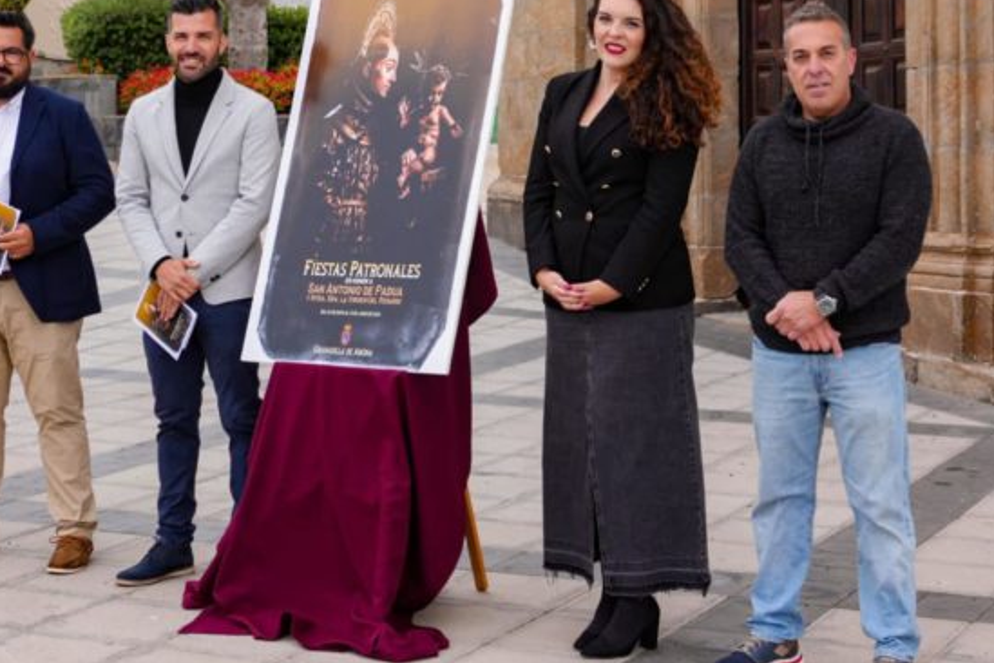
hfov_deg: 35.2
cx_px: 483
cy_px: 261
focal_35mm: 57
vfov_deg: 23.9
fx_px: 1565
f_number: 4.5
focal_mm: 27
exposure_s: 1/200
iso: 100
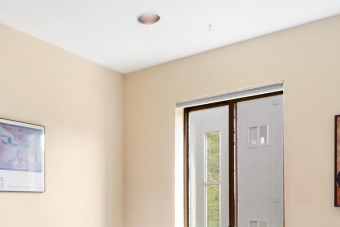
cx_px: 92
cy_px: 200
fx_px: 387
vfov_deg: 31.3
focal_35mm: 41
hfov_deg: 46.0
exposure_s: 1/1.67
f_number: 9
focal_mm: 9.9
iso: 320
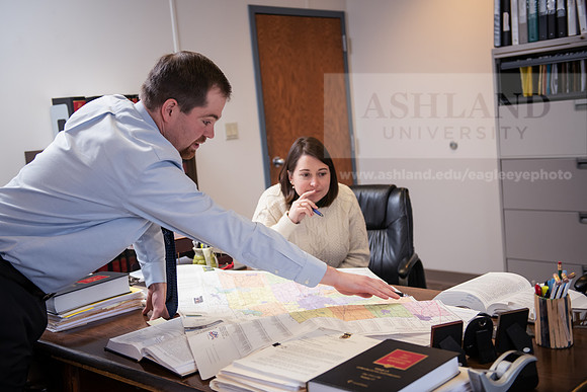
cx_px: 294
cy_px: 196
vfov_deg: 30.5
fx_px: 718
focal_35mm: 44
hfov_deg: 44.5
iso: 800
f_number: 3.2
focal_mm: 44
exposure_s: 1/160
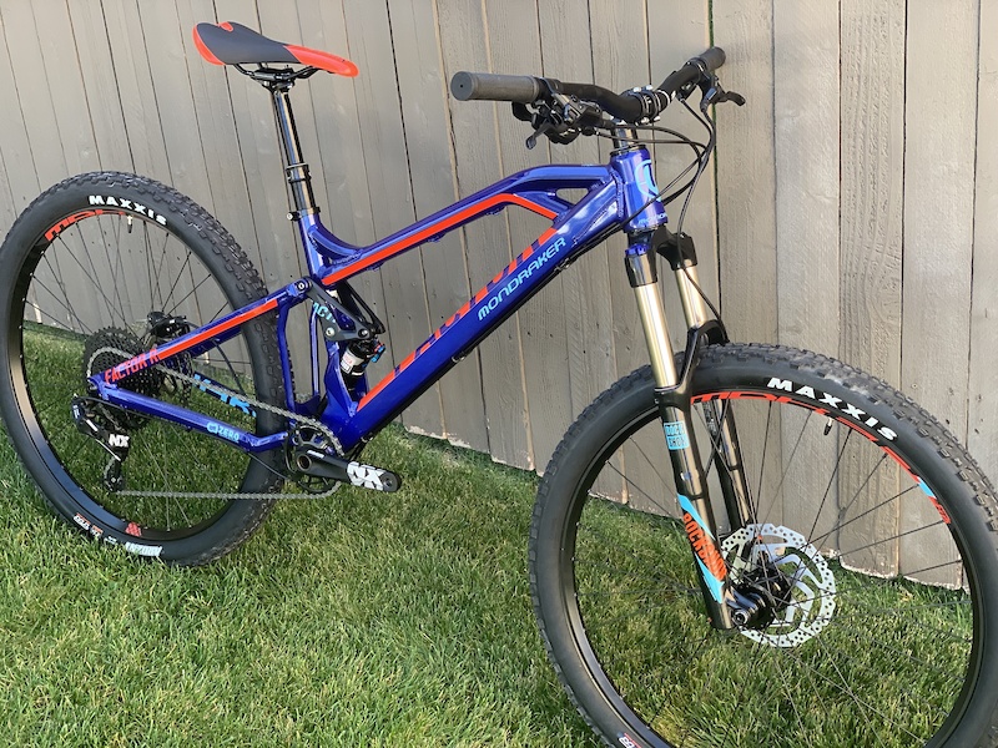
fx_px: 1499
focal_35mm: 52
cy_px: 374
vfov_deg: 28.0
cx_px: 499
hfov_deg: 36.8
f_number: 2.4
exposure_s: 1/122
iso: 64
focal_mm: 6
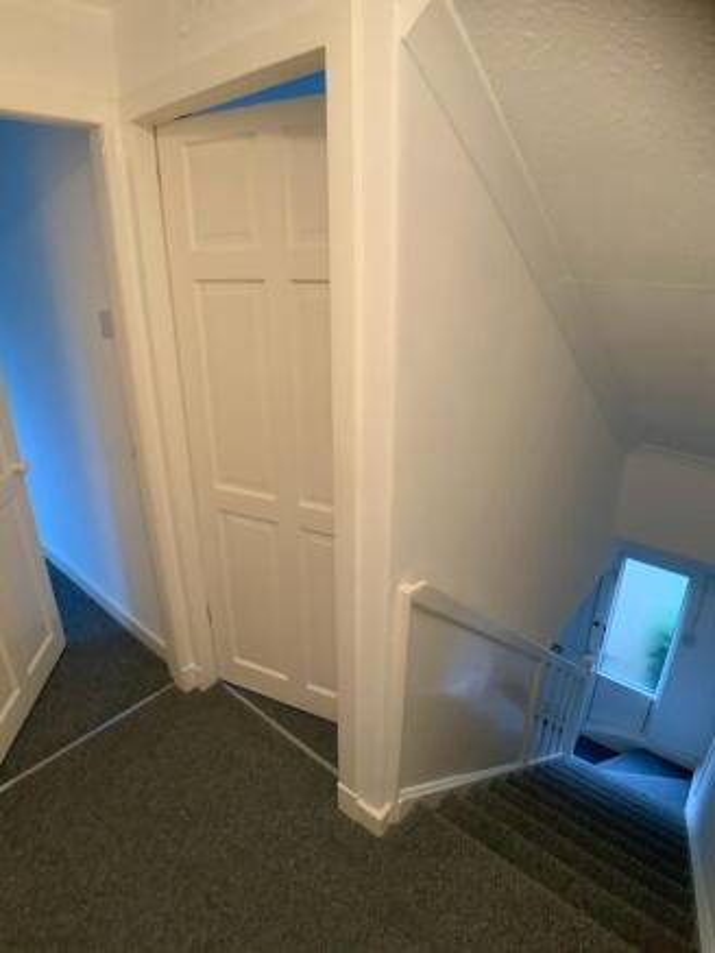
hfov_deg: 48.2
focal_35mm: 29
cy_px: 476
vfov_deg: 61.6
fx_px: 798
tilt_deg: -23.1
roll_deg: +1.7
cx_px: 358
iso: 250
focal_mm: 3
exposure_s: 1/50
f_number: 1.8
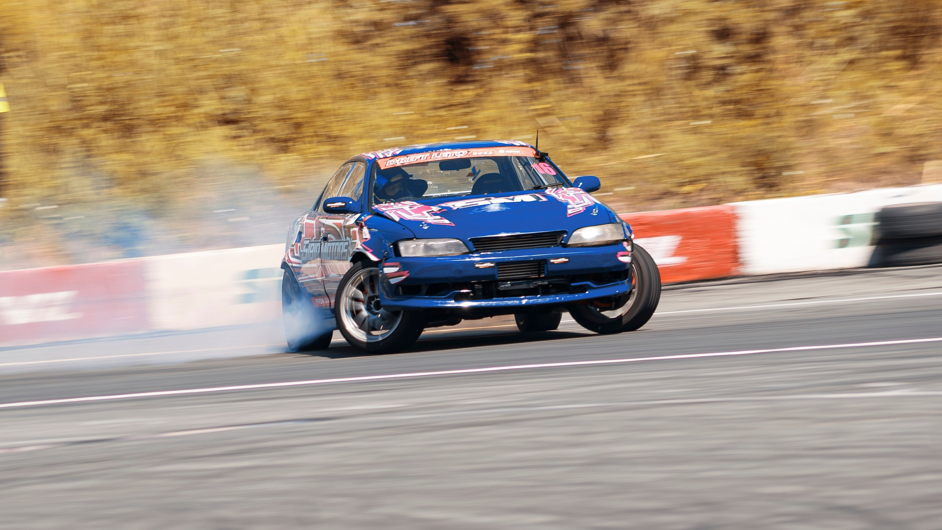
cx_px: 417
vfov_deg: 2.7
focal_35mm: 445
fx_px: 11111
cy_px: 268
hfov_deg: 4.9
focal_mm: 200
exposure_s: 1/125
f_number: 8
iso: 100
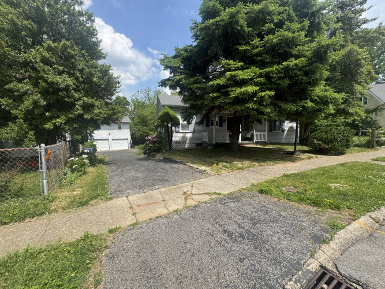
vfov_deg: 85.7
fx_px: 156
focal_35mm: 14
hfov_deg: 102.1
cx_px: 192
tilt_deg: -5.2
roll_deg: -0.4
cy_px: 144
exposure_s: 1/1536
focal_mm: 2.22
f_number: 2.2
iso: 50
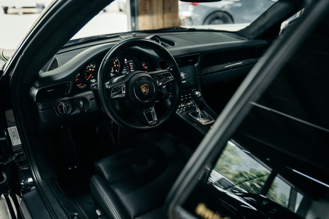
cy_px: 110
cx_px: 164
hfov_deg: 55.8
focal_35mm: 34
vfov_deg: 38.9
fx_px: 311
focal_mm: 34
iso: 1250
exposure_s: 1/160
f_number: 2.8
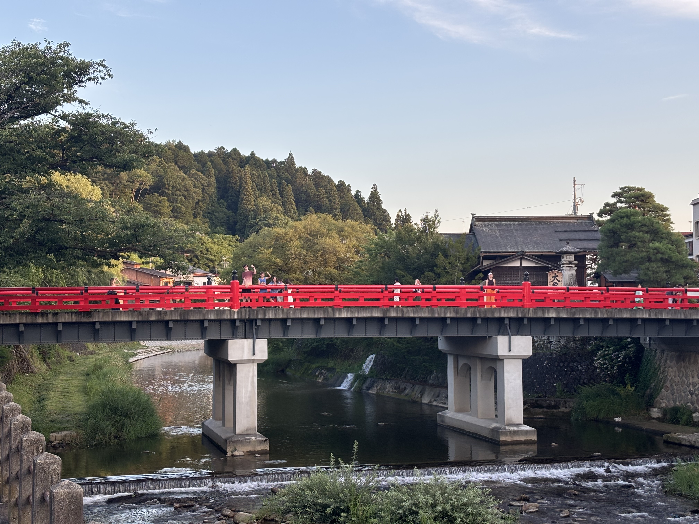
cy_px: 262
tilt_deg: +2.5
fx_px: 1050
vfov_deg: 28.0
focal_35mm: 52
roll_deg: +0.2
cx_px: 350
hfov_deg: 36.8
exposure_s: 1/231
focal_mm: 5.96
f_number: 1.6
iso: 32
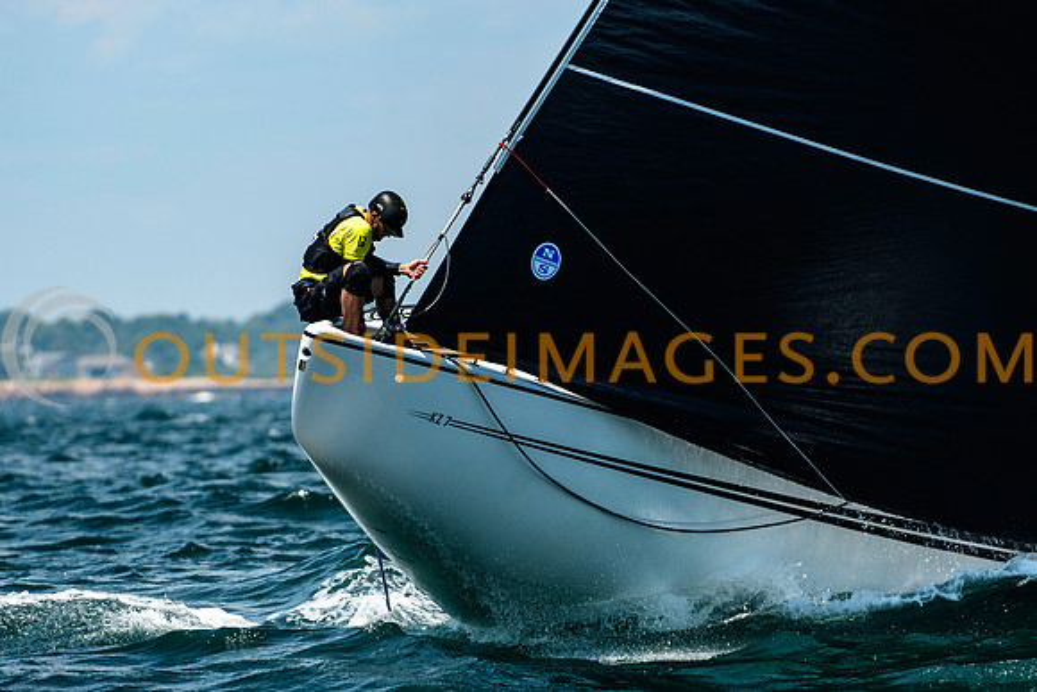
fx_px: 15711
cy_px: 286
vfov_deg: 2.5
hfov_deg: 3.8
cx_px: 429
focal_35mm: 545
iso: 400
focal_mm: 310
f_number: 5.6
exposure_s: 1/1250
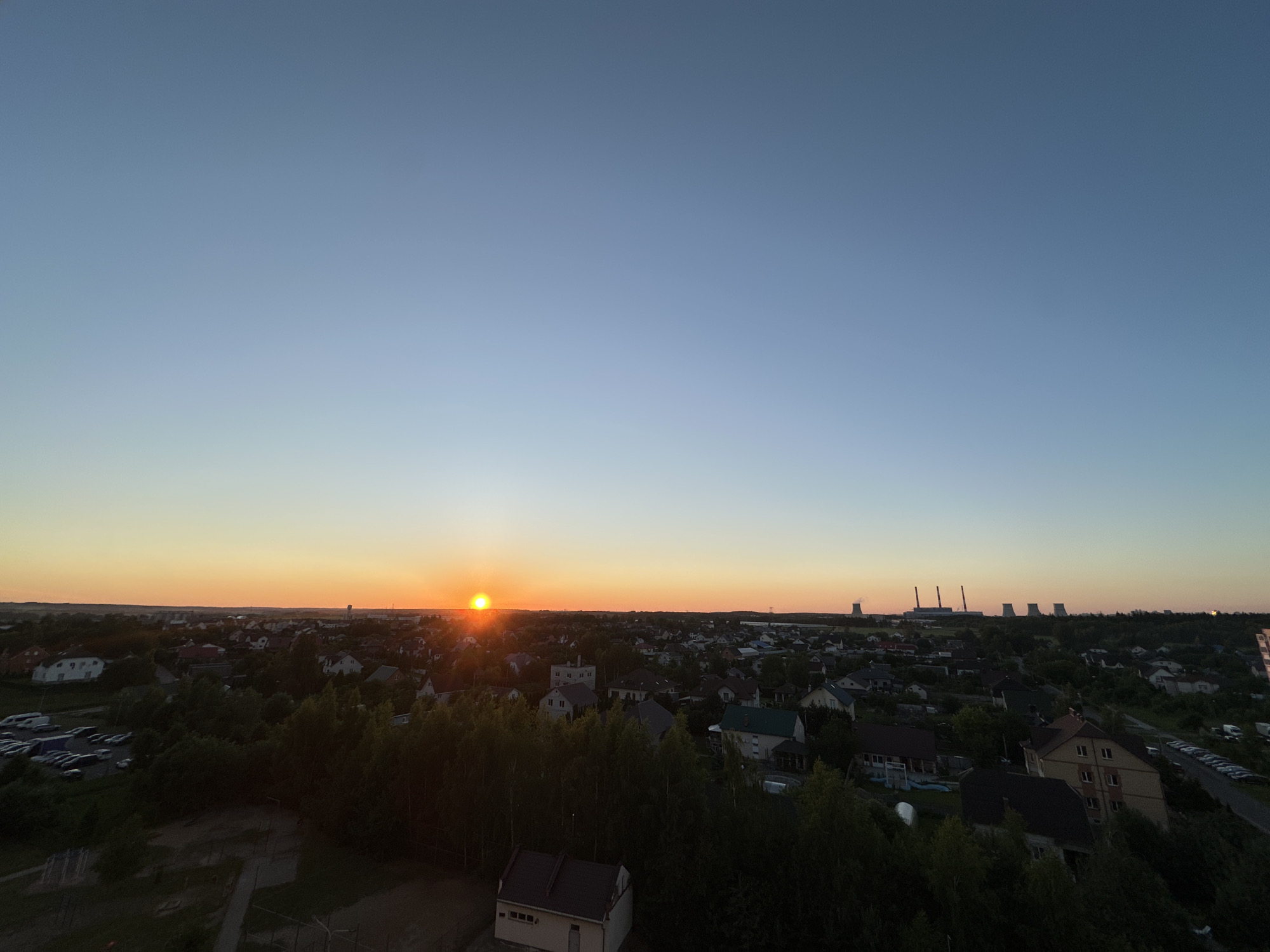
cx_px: 635
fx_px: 514
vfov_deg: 85.7
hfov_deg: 102.1
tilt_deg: +15.2
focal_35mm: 14
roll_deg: -0.7
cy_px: 476
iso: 40
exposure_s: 1/779
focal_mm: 2.22
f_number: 2.2
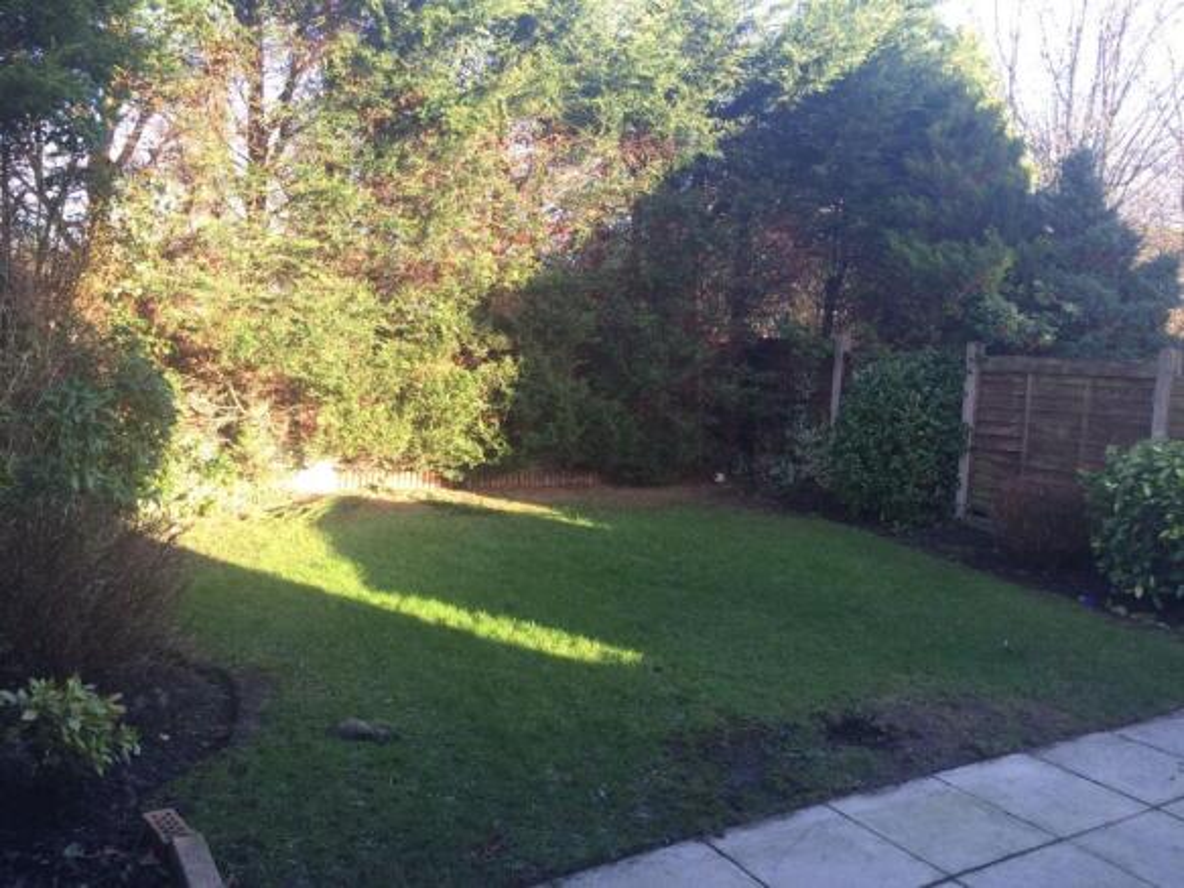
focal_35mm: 29
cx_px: 592
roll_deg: -0.5
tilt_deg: -2.8
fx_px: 992
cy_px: 444
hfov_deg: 61.7
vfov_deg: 48.2
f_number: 2.2
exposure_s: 1/120
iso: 40
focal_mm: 4.15
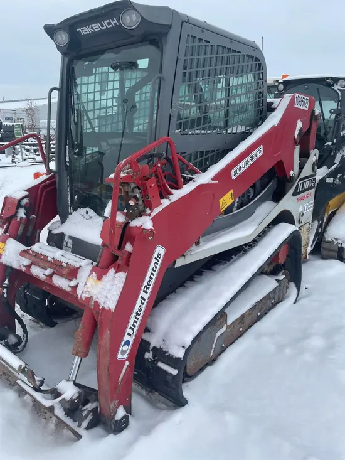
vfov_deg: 67.3
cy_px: 230
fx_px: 345
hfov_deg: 53.1
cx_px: 172
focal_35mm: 26
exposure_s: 1/1553
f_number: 1.6
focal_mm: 4.2
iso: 32
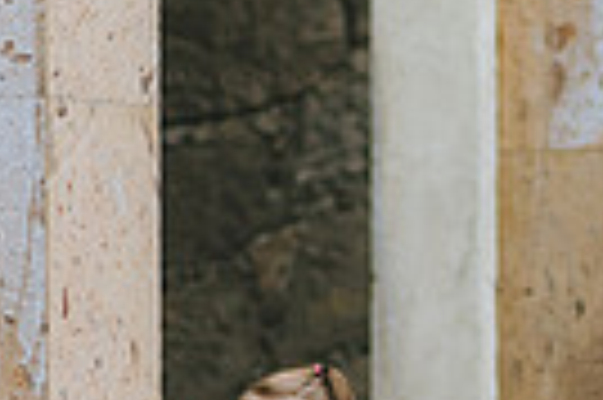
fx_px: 6173
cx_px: 630
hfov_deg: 5.6
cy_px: 762
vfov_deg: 3.7
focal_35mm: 369
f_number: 2.2
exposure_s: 1/1250
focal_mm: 85
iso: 400
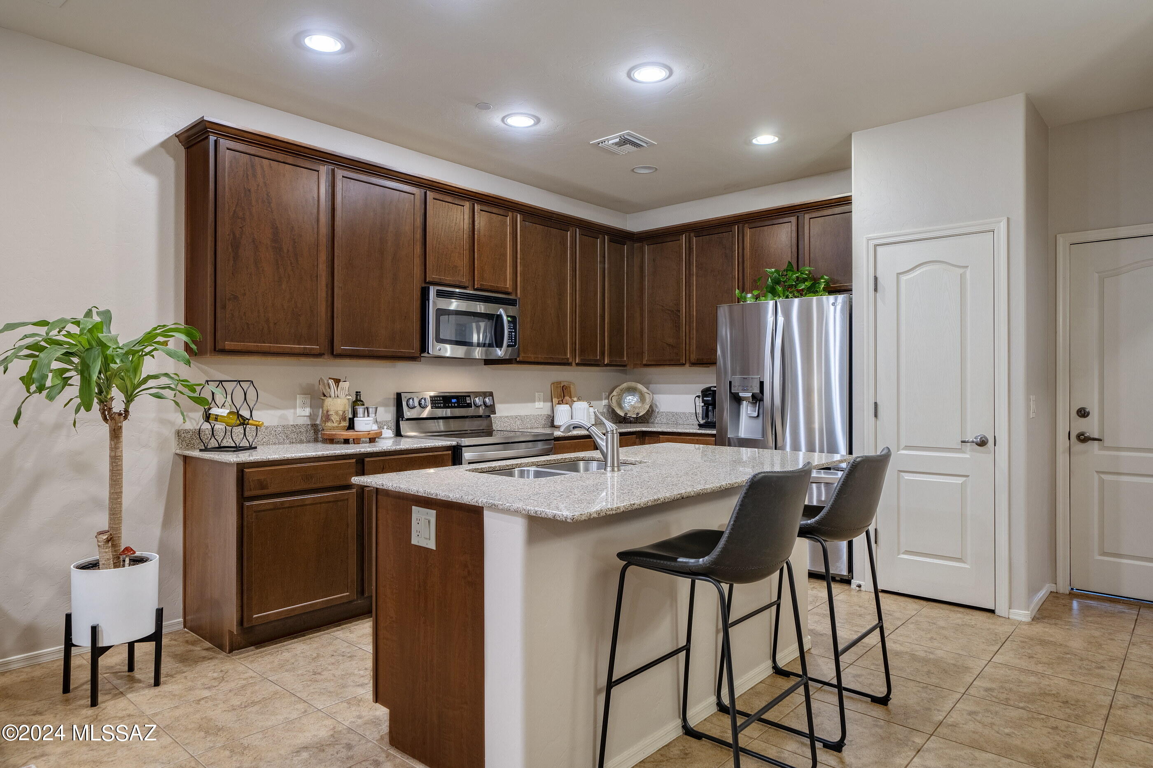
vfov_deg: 59.5
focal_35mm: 21
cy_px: 384
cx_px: 576
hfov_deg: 81.2
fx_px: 672
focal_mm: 21
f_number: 7.1
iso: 200
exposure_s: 1/10
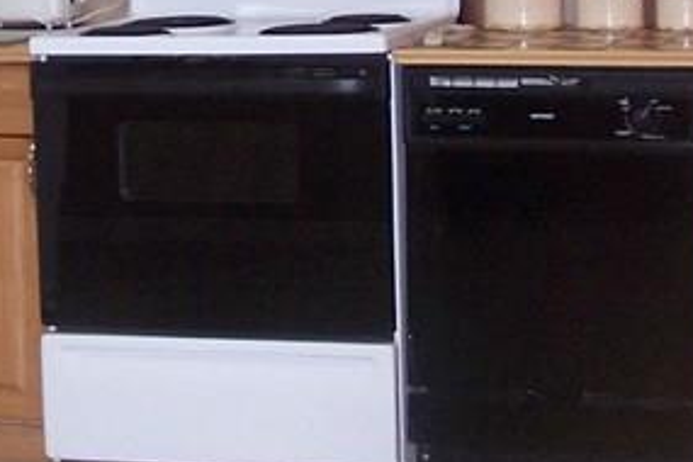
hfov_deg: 14.4
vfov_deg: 9.6
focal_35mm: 142
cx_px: 178
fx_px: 2733
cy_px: -32
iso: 140
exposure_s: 1/60
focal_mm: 6.3
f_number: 2.8
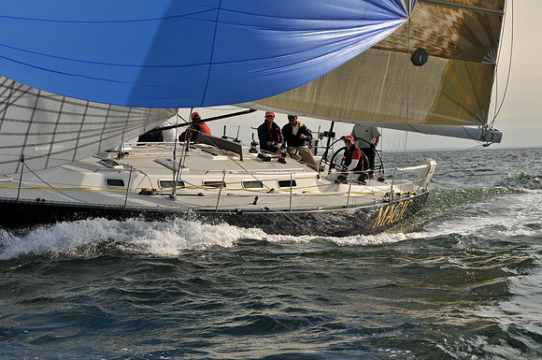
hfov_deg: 9.8
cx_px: 271
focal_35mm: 210
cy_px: 180
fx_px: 3157
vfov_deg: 6.5
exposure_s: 1/1000
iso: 250
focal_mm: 140
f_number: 9
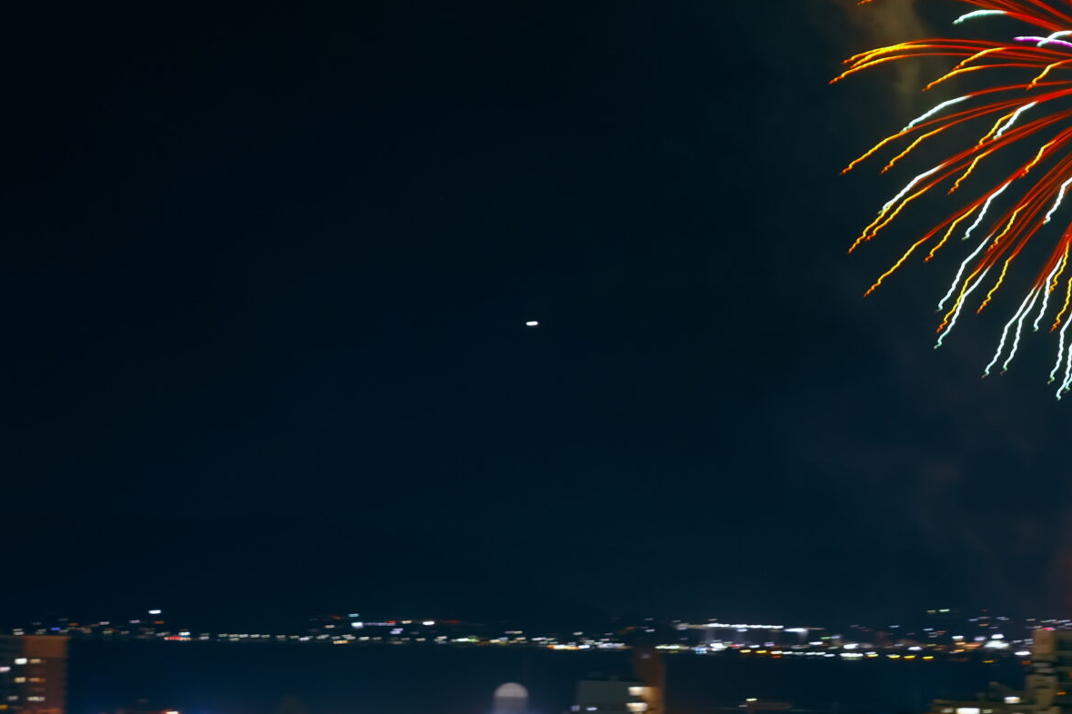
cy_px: 418
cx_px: 964
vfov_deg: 15.4
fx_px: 2650
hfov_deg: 22.3
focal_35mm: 89
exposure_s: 3.2
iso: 200
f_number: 2.8
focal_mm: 27
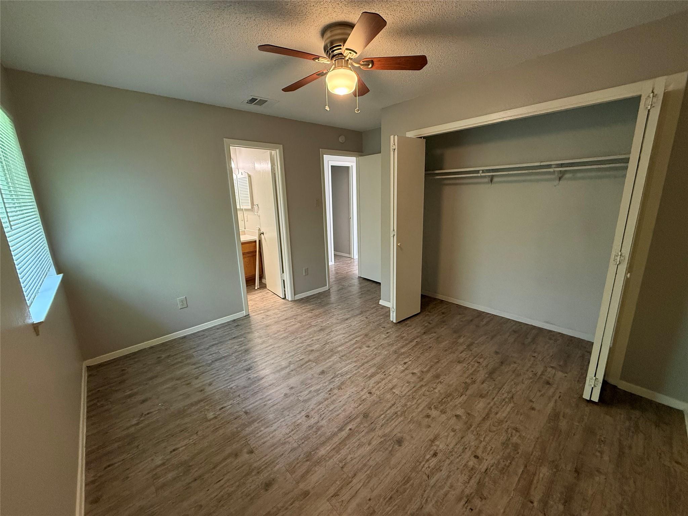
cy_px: 258
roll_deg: +1.8
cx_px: 344
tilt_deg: -12.7
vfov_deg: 85.7
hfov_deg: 102.1
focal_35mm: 14
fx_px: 278
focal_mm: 2.22
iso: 500
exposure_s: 1/120
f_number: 2.2
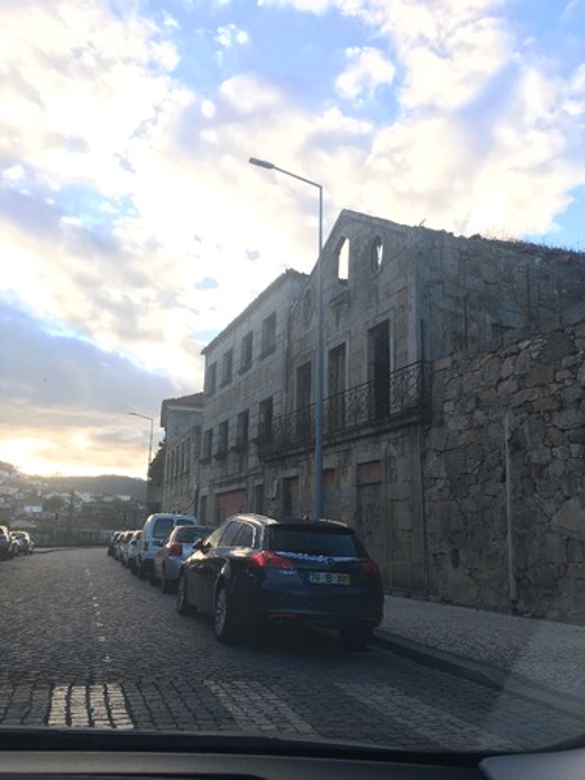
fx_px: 653
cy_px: 390
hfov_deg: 48.2
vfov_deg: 61.7
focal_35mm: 29
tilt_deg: +11.1
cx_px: 292
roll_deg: -2.5
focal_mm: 4.15
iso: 25
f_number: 2.2
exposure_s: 1/107
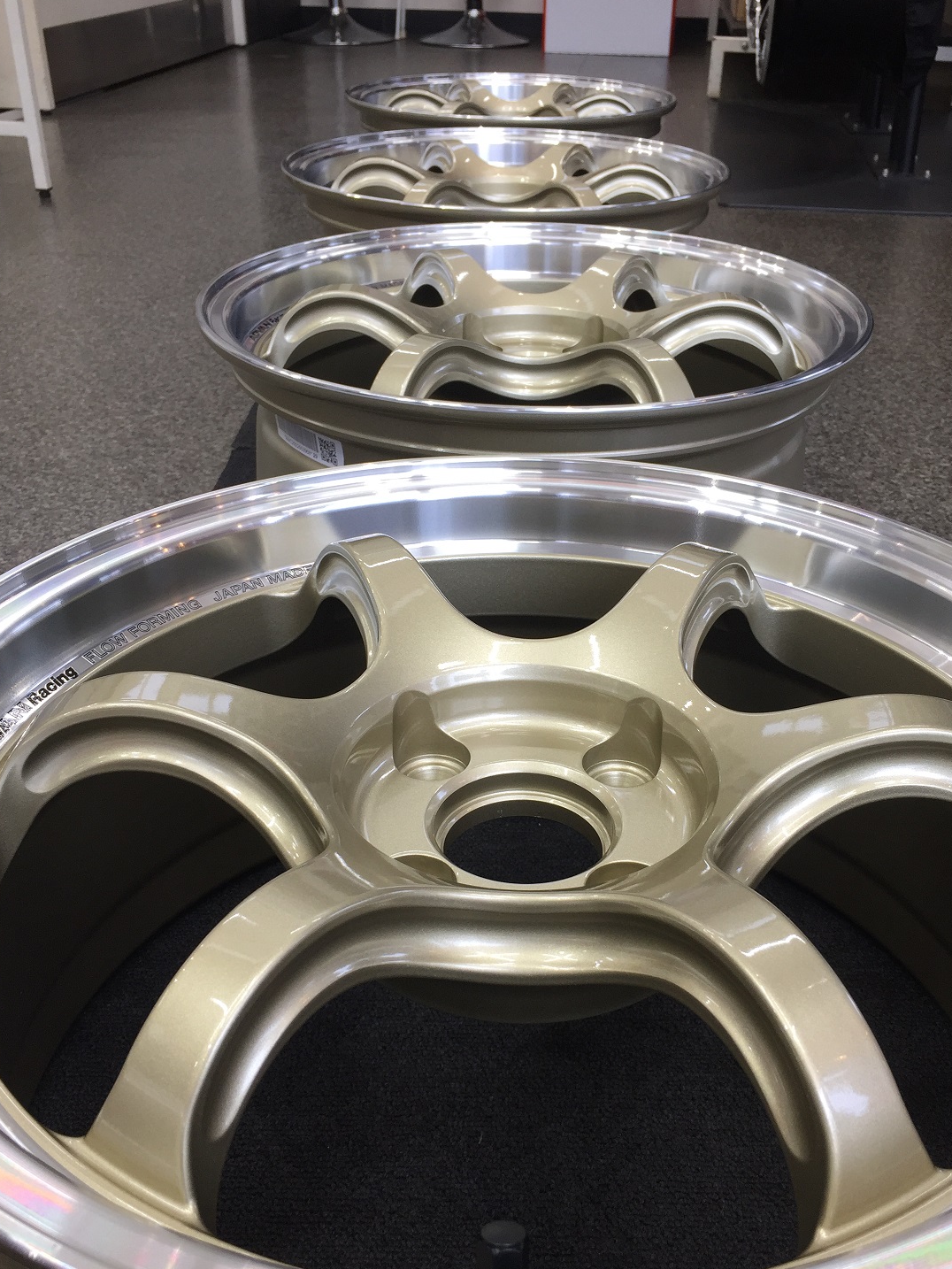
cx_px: 514
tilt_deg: -32.9
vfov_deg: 55.2
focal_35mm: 33
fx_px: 1210
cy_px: 703
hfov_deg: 42.9
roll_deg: -1.3
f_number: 2.2
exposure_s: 1/60
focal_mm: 4.15
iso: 40
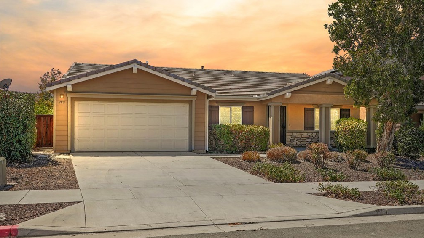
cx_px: 215
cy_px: 124
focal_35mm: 32
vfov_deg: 36.7
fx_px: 360
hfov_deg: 61.0
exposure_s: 1/125
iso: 100
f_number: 10
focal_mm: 30
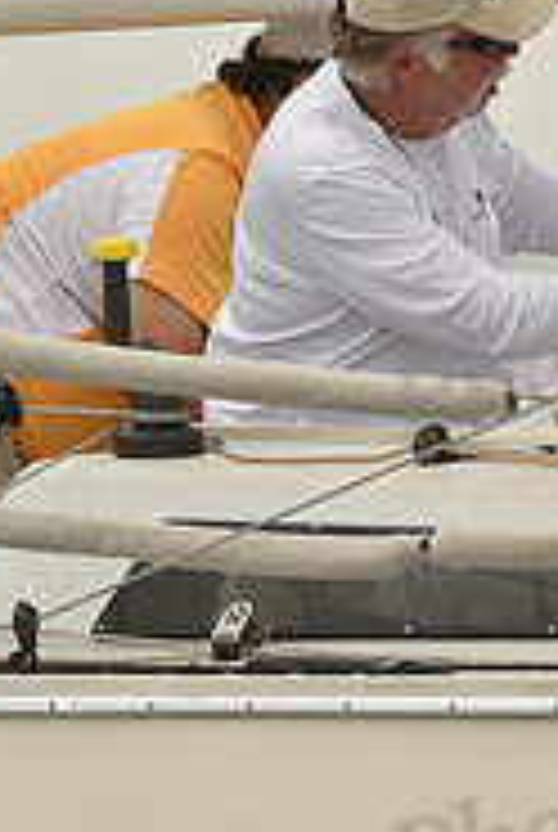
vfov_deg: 2.7
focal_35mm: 752
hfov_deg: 1.8
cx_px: 160
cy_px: 625
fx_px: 17418
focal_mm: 240
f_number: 9
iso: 400
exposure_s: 1/800
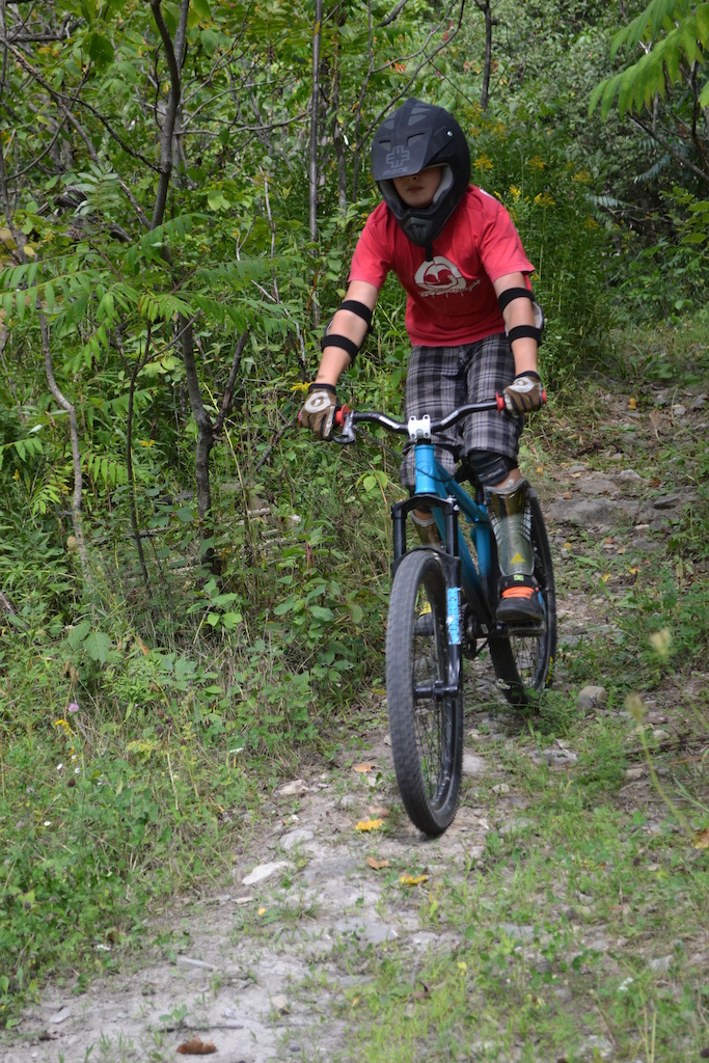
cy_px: 532
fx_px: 2436
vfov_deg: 24.6
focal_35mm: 82
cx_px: 354
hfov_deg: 16.6
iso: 560
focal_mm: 55
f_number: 5.6
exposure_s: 1/500
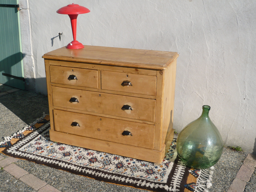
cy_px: 96
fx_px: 296
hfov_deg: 46.8
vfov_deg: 36.0
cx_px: 128
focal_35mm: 40
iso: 100
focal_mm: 6.6
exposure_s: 1/160
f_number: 9
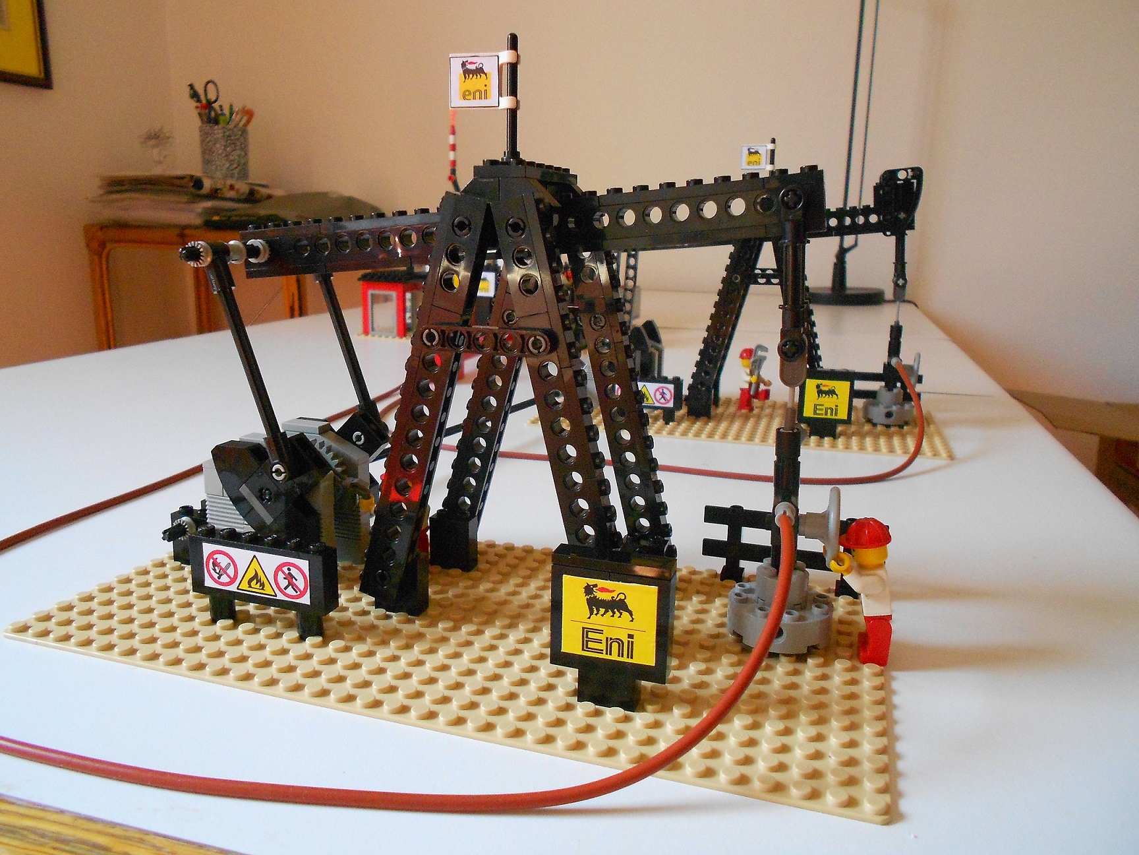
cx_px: 570
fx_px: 856
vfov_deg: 53.1
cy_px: 428
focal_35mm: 26
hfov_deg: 67.3
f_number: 3.2
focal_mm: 4.6
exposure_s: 1/125
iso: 400
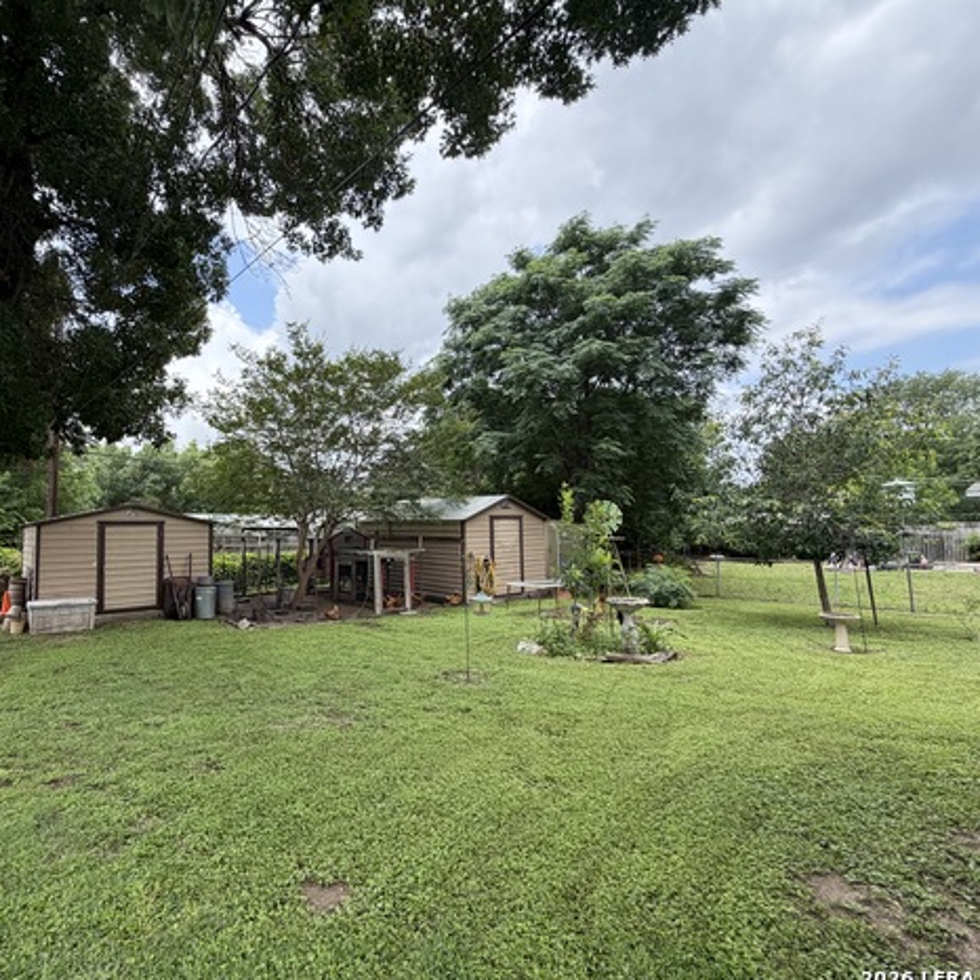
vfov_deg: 84.0
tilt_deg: +3.1
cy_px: 486
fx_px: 545
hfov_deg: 82.1
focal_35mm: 17
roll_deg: -0.4
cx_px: 355
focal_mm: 2.22
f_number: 2.2
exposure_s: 1/686
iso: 40
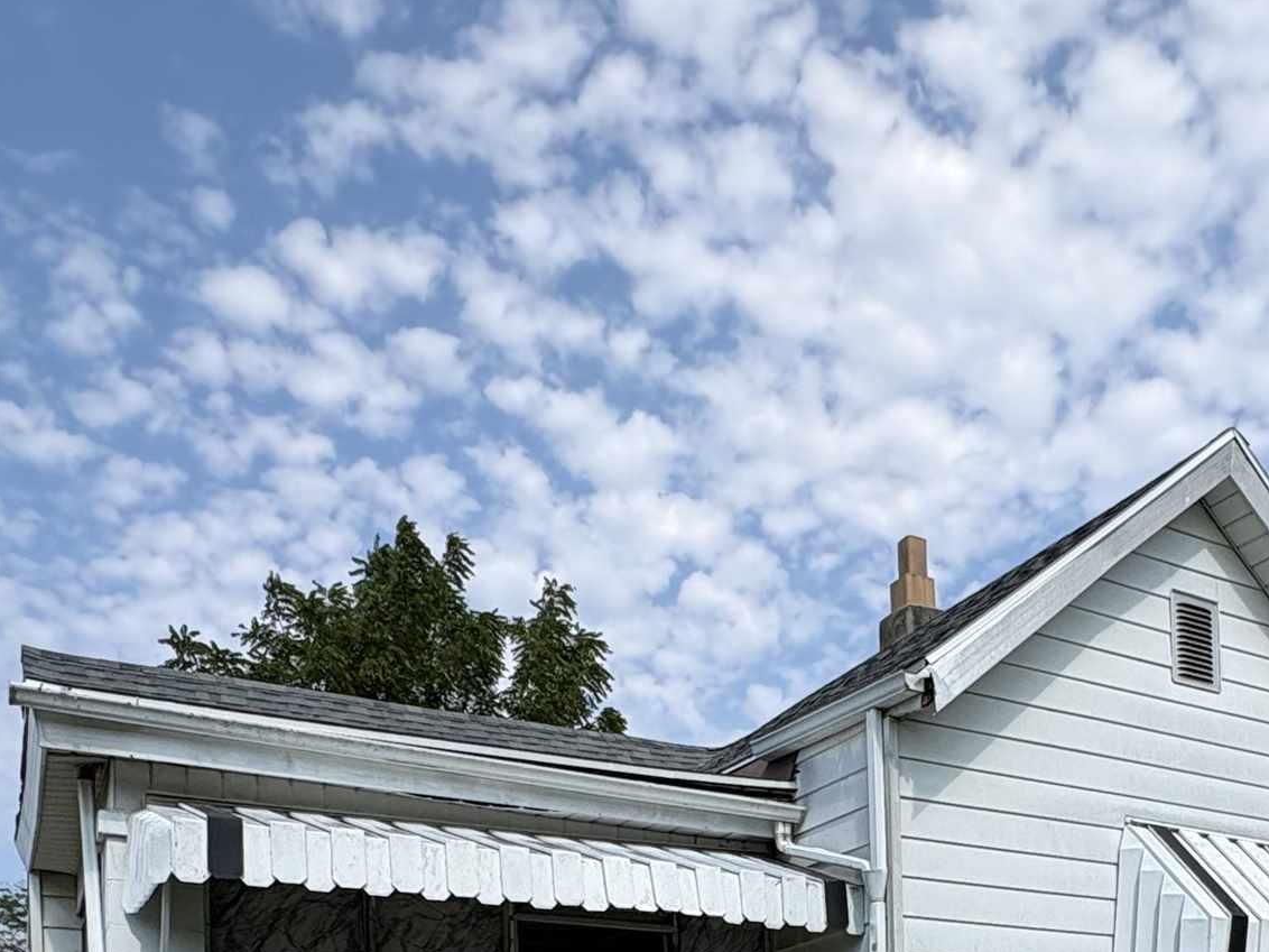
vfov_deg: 31.2
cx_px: 858
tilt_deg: +0.6
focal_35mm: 38
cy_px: 1163
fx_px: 1393
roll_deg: +1.0
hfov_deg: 48.1
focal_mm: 2.22
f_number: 2.2
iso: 50
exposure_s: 1/2083
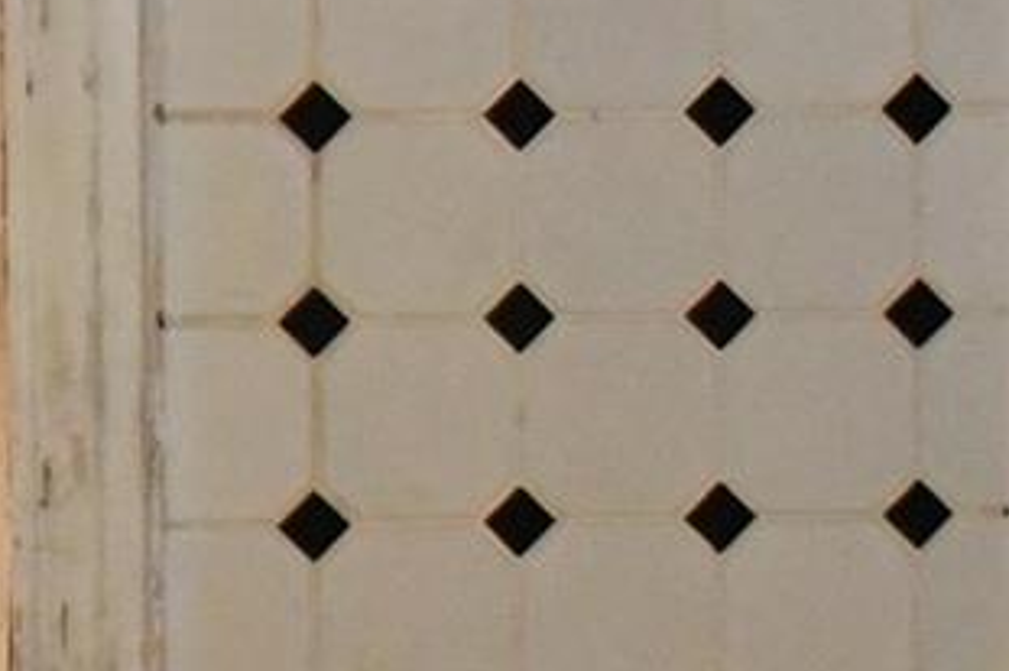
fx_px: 4986
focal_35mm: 178
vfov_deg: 7.7
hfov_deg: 10.9
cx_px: -753
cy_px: 190
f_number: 3.5
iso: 5600
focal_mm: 18
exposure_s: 1/60
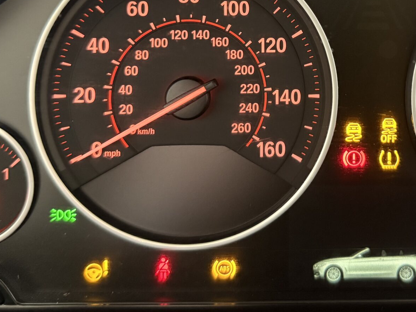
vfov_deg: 27.0
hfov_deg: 36.0
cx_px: 311
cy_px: 29
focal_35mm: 52
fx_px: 625
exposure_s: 1/31
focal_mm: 6.76
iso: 1000
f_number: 1.78
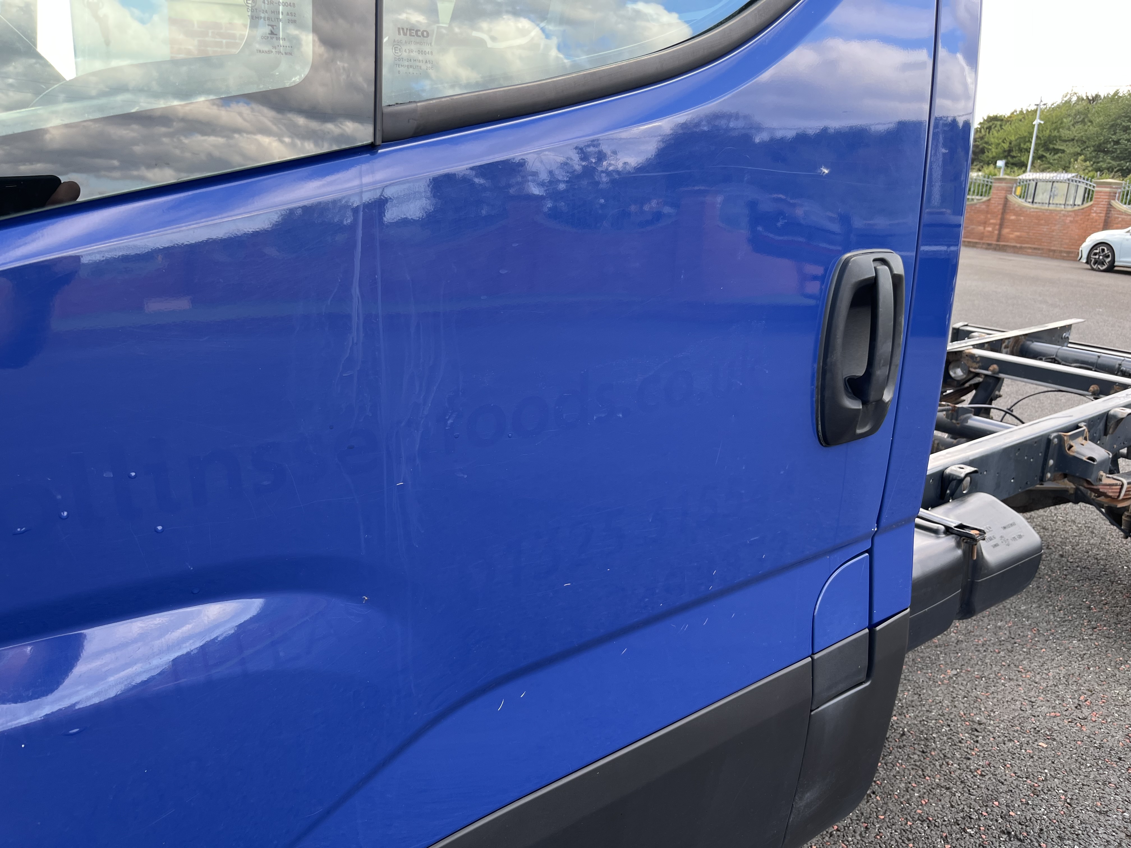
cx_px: 566
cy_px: 424
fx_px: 849
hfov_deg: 67.3
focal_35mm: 26
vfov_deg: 53.1
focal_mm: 5.1
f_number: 1.6
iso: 32
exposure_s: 1/122
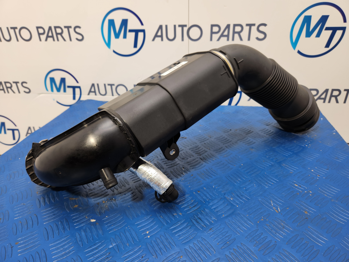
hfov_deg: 73.9
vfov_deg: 58.9
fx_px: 232
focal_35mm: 23
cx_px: 174
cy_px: 131
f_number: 1.8
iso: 25
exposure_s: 1/100
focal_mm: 5.4
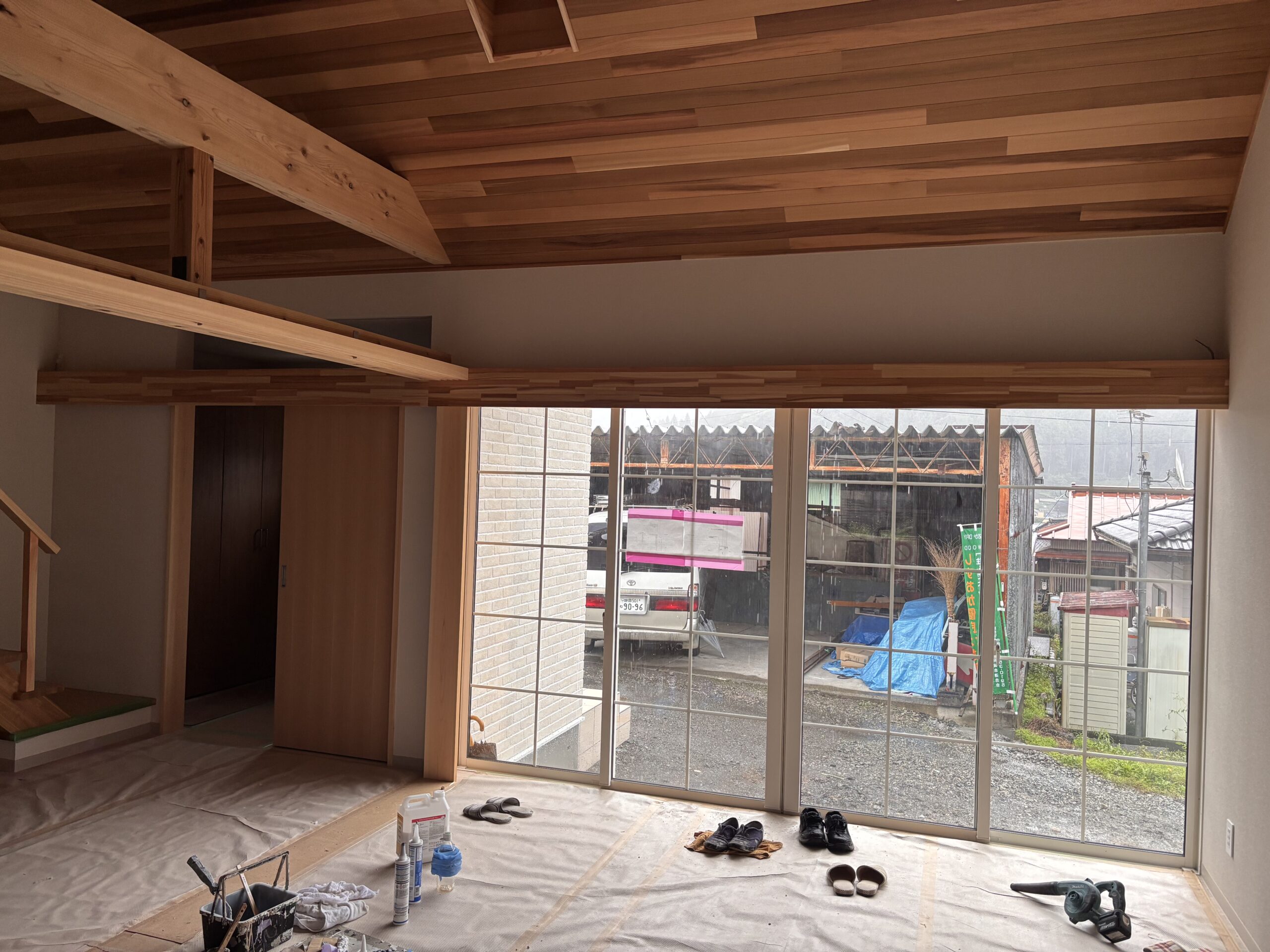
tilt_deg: +0.5
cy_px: 476
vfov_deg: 53.1
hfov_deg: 67.3
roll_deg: -1.6
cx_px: 635
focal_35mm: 26
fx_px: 954
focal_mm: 5.96
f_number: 1.6
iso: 125
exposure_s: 1/70
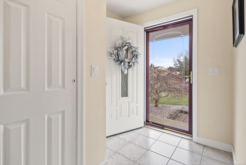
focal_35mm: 17
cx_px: 123
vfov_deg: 70.5
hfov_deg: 93.2
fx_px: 116
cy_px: 82
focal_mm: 17
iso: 320
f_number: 7.1
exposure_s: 1/5
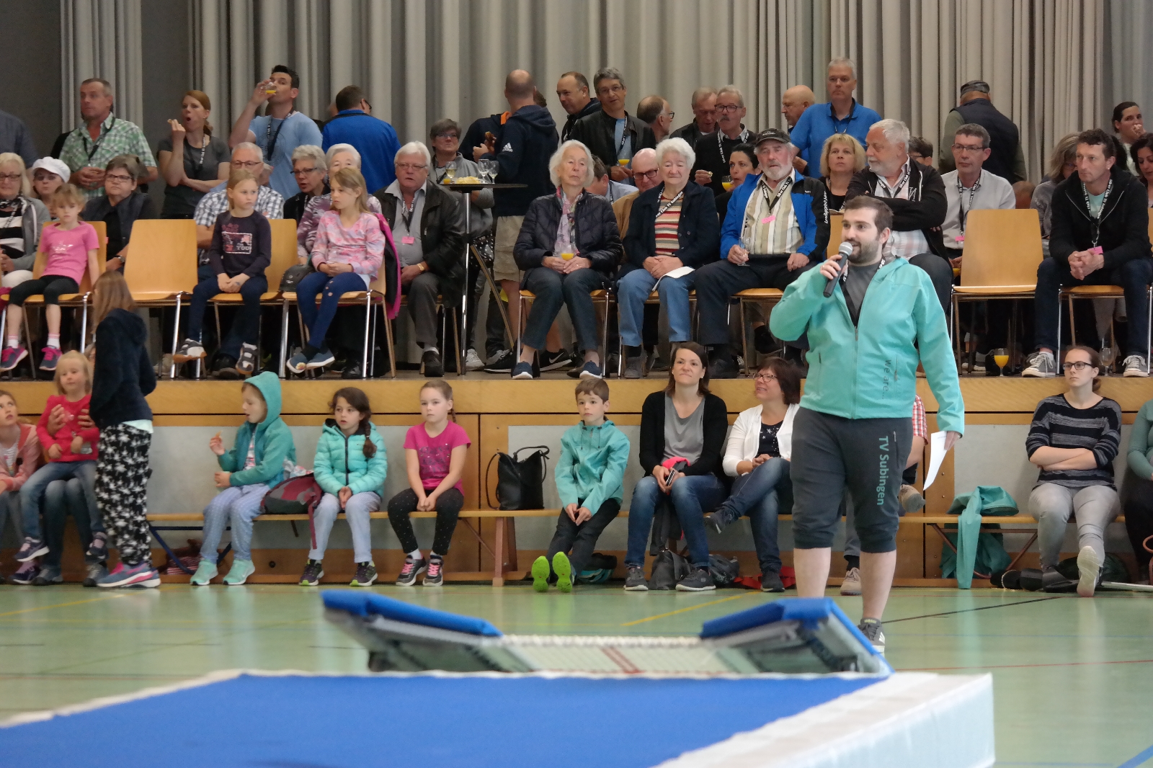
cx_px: 576
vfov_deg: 8.6
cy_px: 384
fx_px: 5123
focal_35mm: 160
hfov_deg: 12.8
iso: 3200
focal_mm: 104
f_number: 5
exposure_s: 1/60
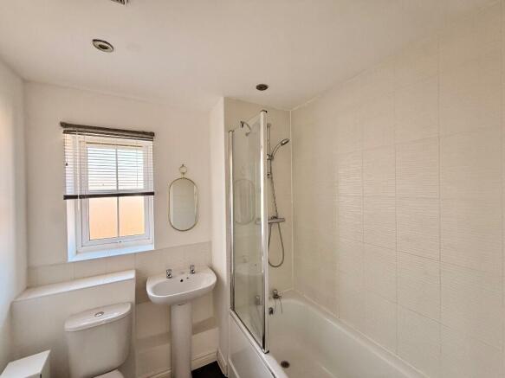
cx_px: 252
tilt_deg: +0.3
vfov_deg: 85.7
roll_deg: +1.0
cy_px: 189
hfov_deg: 102.1
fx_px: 204
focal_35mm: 14
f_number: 2.2
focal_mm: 2.22
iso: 200
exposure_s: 1/99
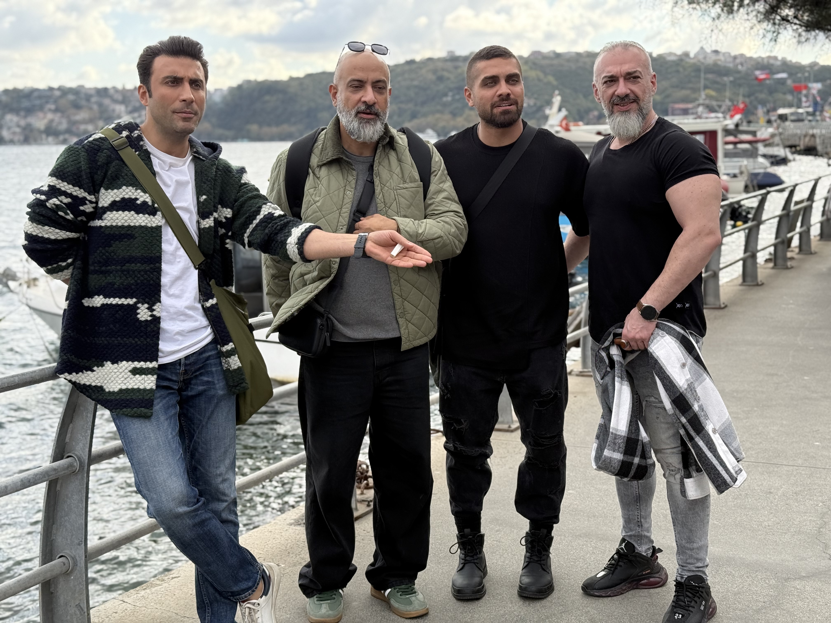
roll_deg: +0.6
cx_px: 416
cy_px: 312
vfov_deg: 30.3
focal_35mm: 48
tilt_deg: -7.8
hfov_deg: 39.7
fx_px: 1152
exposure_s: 1/939
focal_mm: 6.76
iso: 100
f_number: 1.78
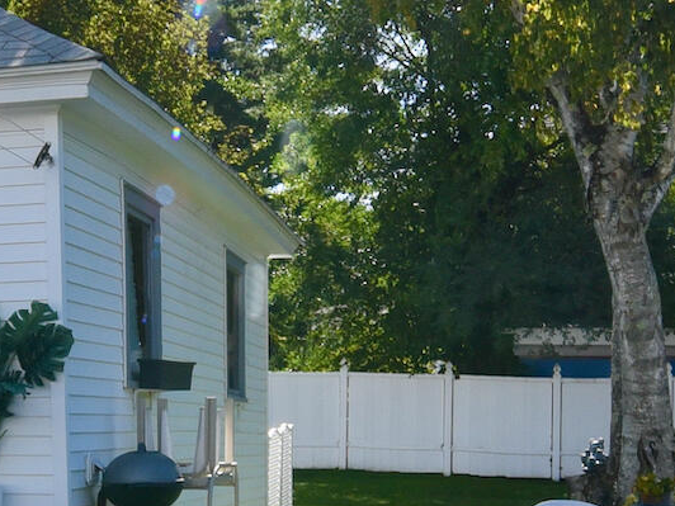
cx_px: 131
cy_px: 377
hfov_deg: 25.2
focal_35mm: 76
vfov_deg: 19.3
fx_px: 1482
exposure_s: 1/640
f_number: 11
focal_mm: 14
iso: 800
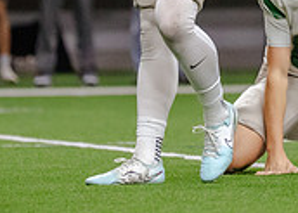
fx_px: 7959
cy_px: -94
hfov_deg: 2.1
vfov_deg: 1.5
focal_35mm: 940
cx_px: 323
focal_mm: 176
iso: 3200
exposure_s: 1/1250
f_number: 2.8
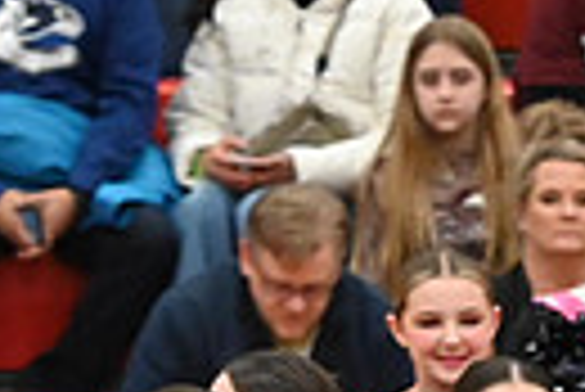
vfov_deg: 1.6
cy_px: 750
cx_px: 1287
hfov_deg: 2.4
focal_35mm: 867
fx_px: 14104
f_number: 4
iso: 8000
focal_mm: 130
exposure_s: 1/320
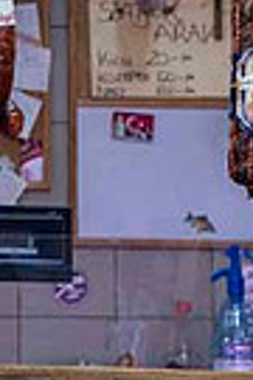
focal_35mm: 215
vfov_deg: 9.4
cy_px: -125
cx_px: -256
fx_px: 2266
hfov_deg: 6.2
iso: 500
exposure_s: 1/100
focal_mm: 50
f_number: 4.5
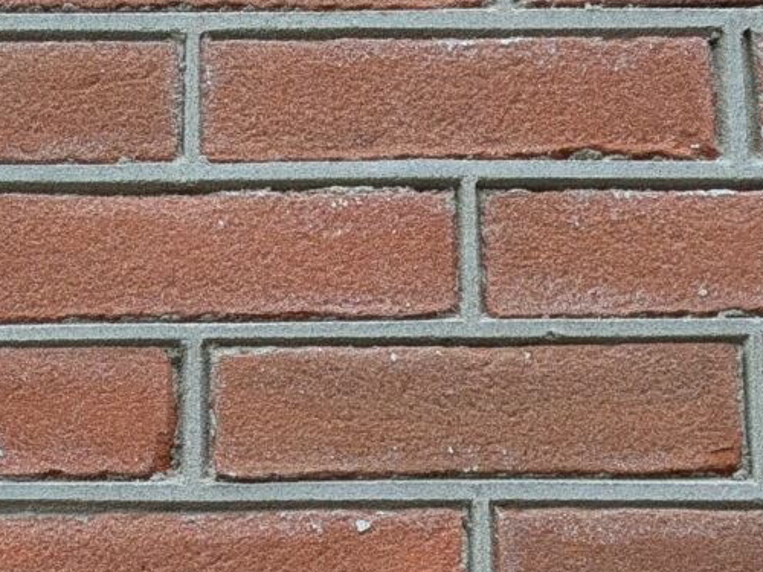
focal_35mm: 128
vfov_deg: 11.6
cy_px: 375
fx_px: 2821
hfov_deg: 15.4
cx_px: 284
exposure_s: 1/294
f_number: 1.89
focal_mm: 5.43
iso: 39
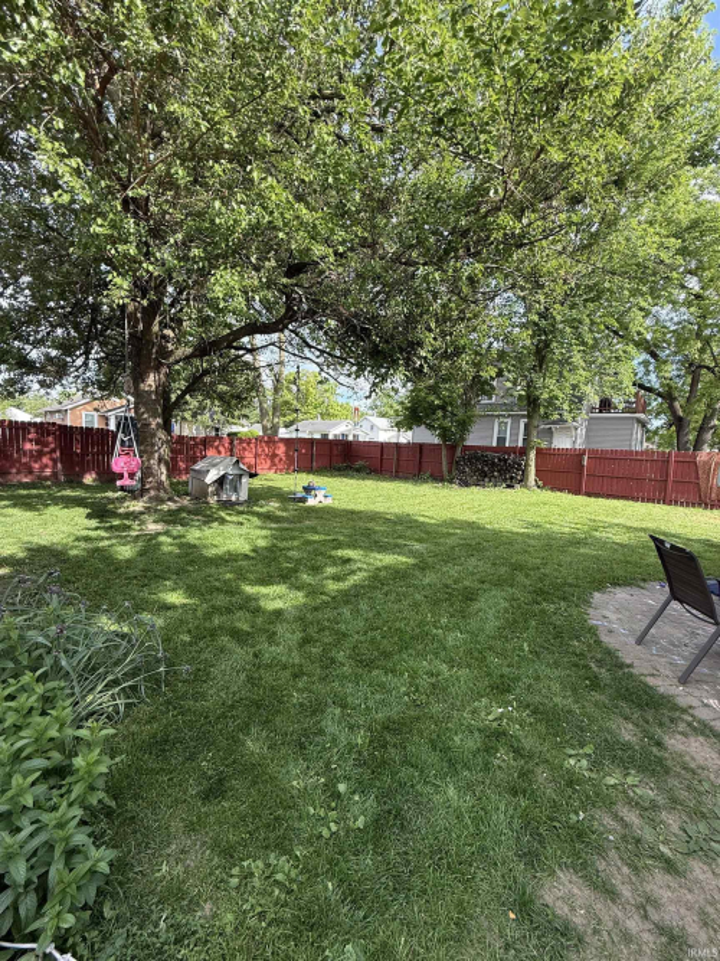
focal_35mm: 14
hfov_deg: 85.7
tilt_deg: -4.9
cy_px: 480
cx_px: 360
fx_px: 388
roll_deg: -2.7
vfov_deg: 102.1
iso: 64
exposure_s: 1/421
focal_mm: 2.22
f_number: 2.2
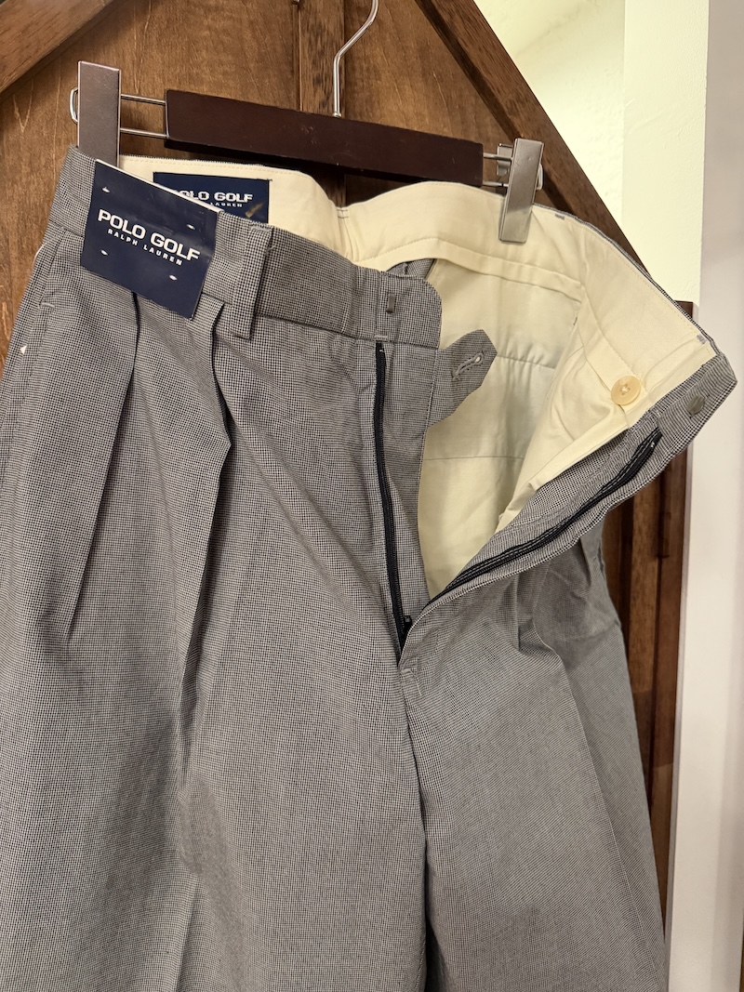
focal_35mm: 24
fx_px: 688
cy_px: 496
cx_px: 372
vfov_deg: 71.6
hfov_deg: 56.8
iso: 800
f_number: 1.78
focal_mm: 6.76
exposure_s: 1/40
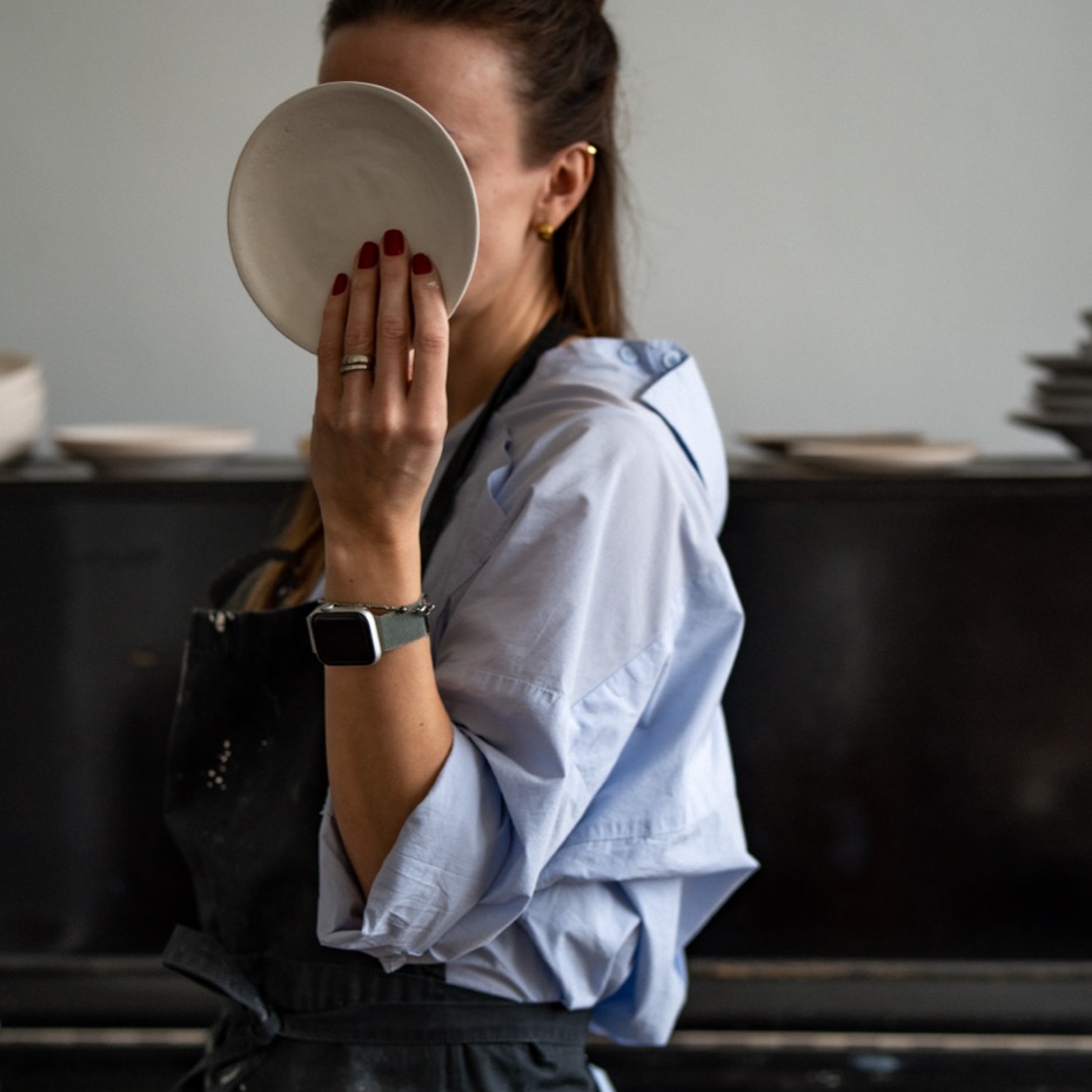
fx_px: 2284
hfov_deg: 26.9
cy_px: 622
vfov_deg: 26.9
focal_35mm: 64
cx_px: 547
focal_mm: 50
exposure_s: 1/80
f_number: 2.5
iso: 100
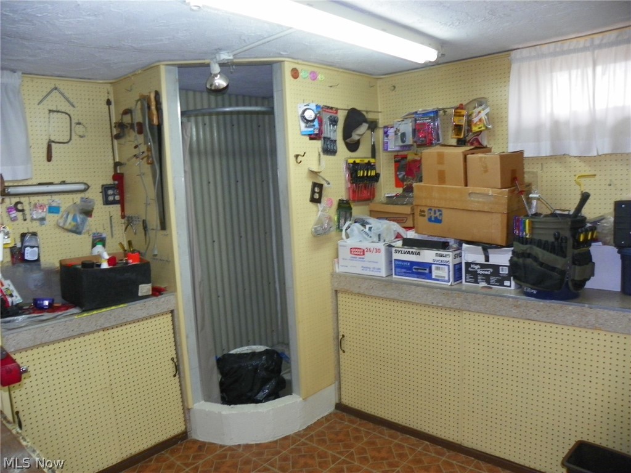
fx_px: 474
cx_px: 316
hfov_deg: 67.3
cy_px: 236
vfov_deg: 53.1
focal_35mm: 26
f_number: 2.8
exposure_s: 1/30
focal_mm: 4.6
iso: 200
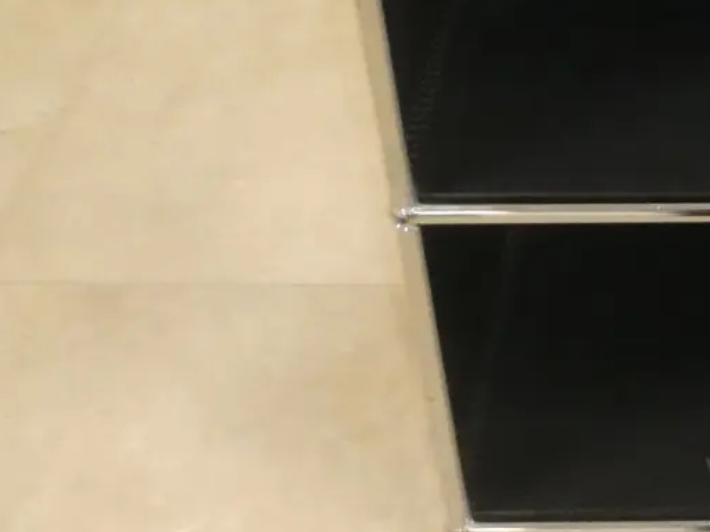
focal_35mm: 90
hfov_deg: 20.1
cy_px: -216
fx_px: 1846
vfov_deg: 15.4
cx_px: 903
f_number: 3.3
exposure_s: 1/60
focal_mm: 4.3
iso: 800
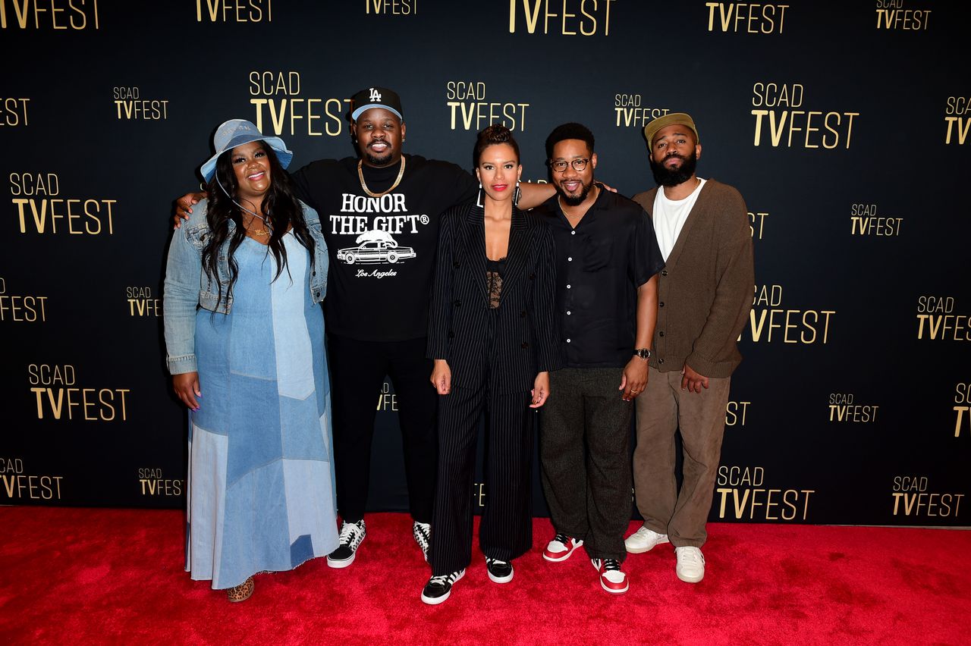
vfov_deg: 53.1
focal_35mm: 24
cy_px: 323
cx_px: 486
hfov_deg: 73.8
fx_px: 647
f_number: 5.6
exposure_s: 1/160
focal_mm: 24
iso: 1000
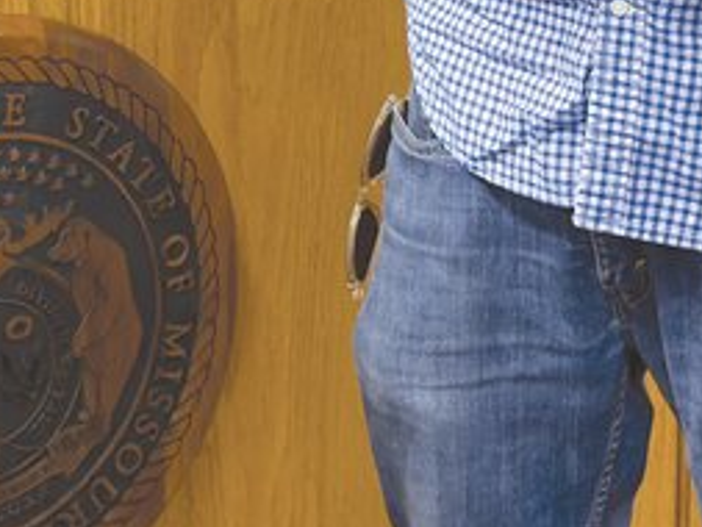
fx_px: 3490
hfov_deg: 11.5
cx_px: 508
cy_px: -212
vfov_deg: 8.5
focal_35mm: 172
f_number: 1.78
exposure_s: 1/60
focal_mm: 6.76
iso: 160
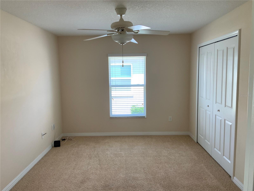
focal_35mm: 29
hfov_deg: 61.7
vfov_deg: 48.2
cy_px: 96
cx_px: 127
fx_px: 213
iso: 40
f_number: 1.8
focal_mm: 3
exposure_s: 1/60
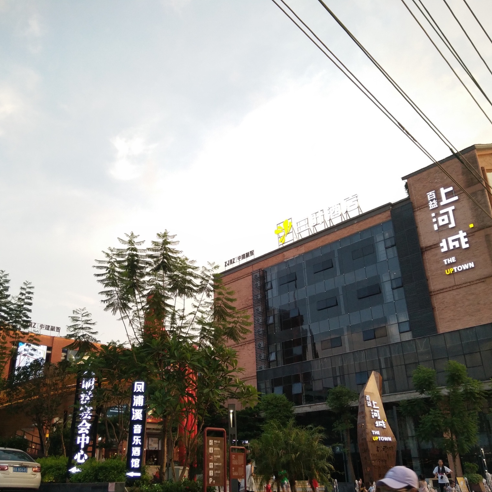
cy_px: 248
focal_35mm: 25
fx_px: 402
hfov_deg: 62.7
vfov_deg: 62.9
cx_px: 212
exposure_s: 1/100
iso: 80
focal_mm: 3.66
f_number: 2.2
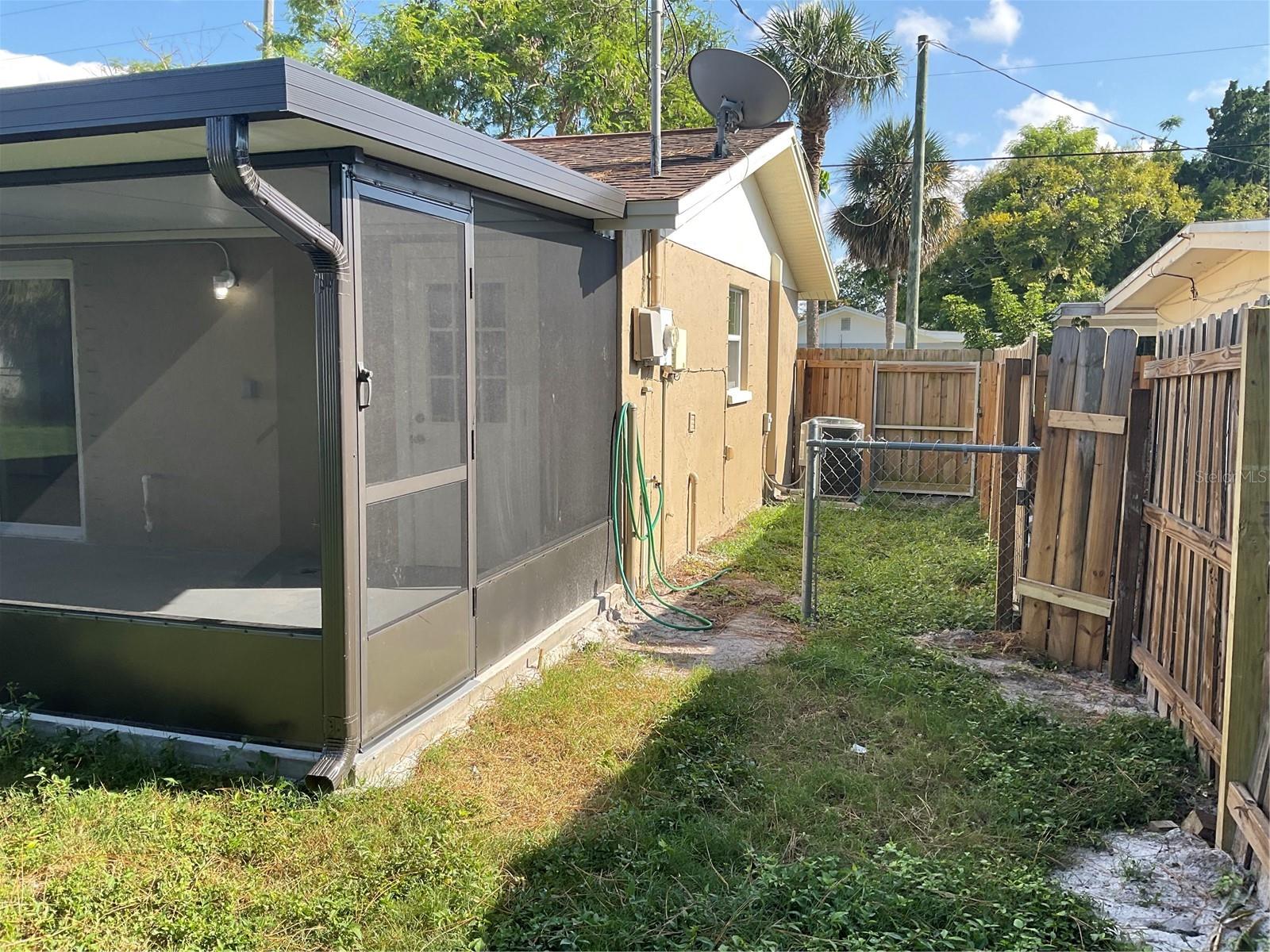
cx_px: 635
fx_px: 1064
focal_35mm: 29
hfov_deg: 61.7
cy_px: 476
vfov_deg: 48.2
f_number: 1.8
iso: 25
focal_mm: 3
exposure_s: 1/338
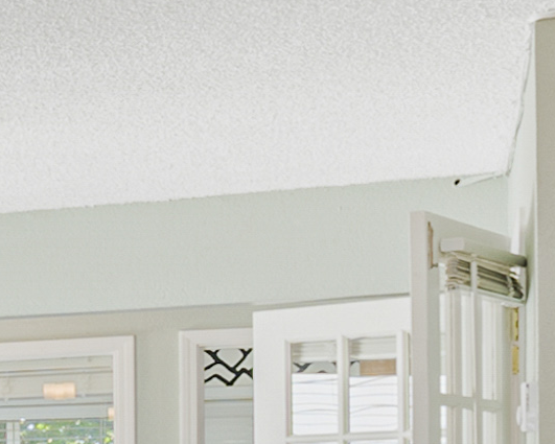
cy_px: 590
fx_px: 1971
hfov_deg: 9.4
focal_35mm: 120
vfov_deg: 12.4
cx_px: -1389
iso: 80
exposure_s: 1/1.25
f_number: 10
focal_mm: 16
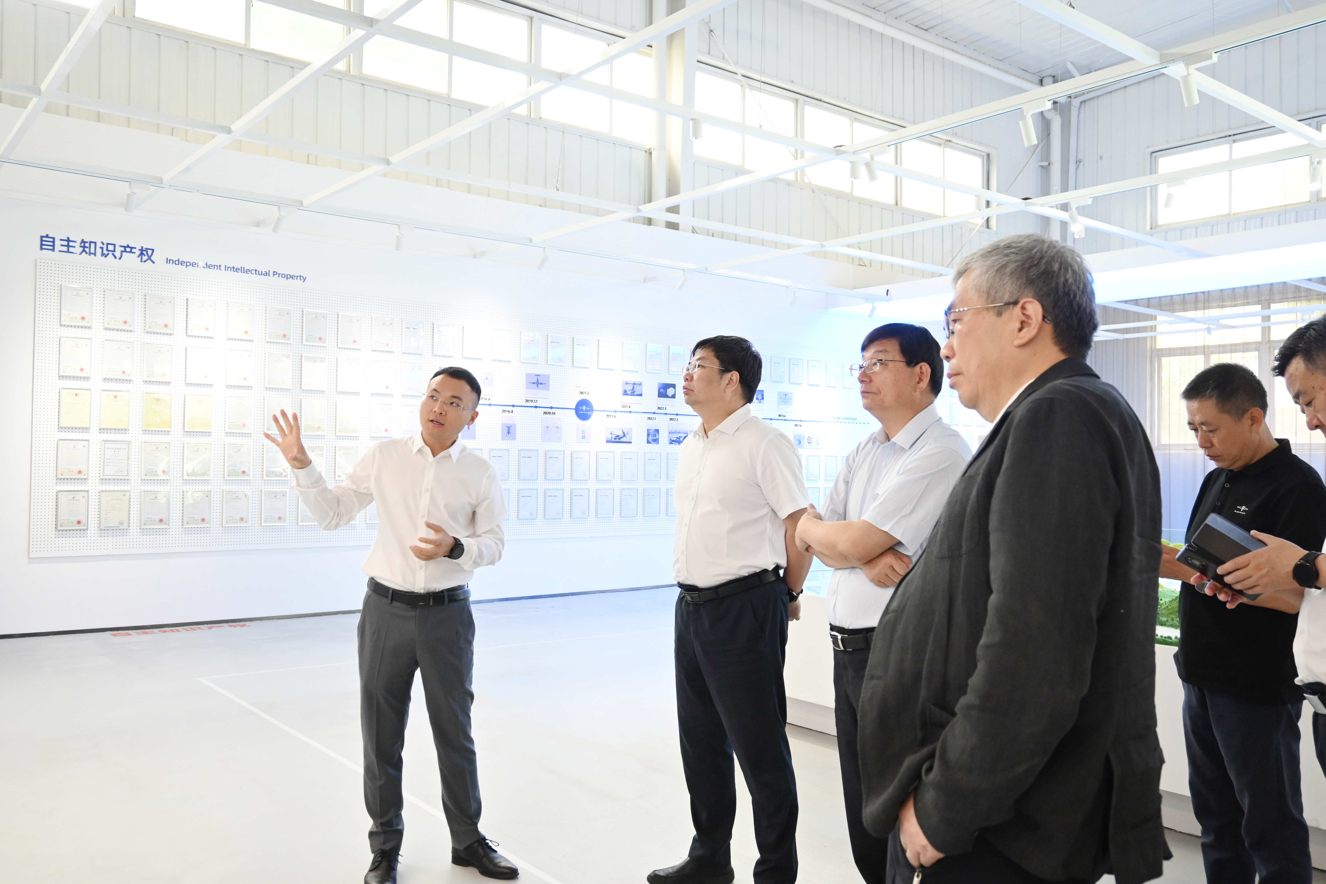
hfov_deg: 63.2
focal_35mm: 29
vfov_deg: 44.6
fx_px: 1077
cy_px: 442
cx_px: 663
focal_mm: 19.5
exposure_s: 1/125
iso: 1400
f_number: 3.8
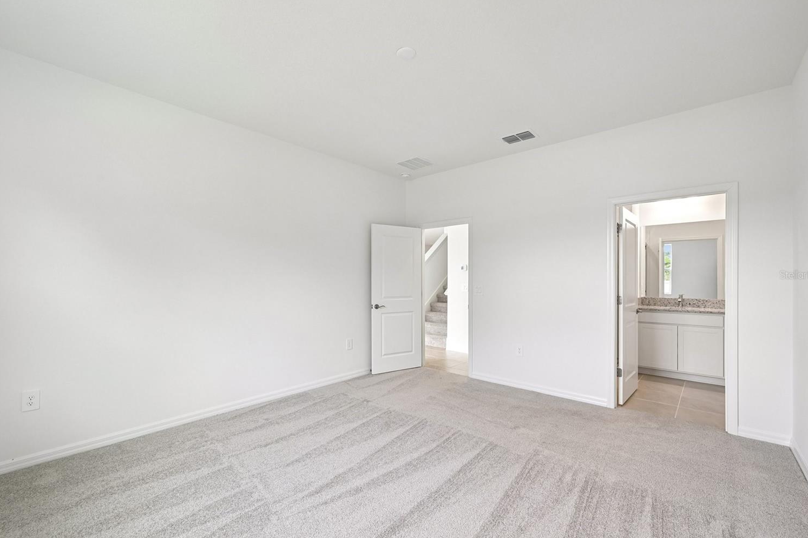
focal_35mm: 15
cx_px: 395
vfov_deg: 77.3
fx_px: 337
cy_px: 275
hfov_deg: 100.4
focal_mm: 14
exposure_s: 1/60
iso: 400
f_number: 8
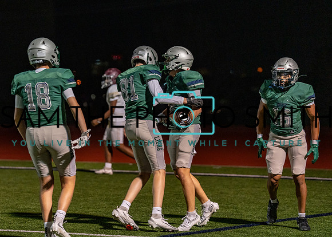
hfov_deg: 11.9
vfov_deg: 8.5
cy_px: 116
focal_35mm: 169
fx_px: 1592
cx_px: 141
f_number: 2.8
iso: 2000
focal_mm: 139
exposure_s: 1/1000
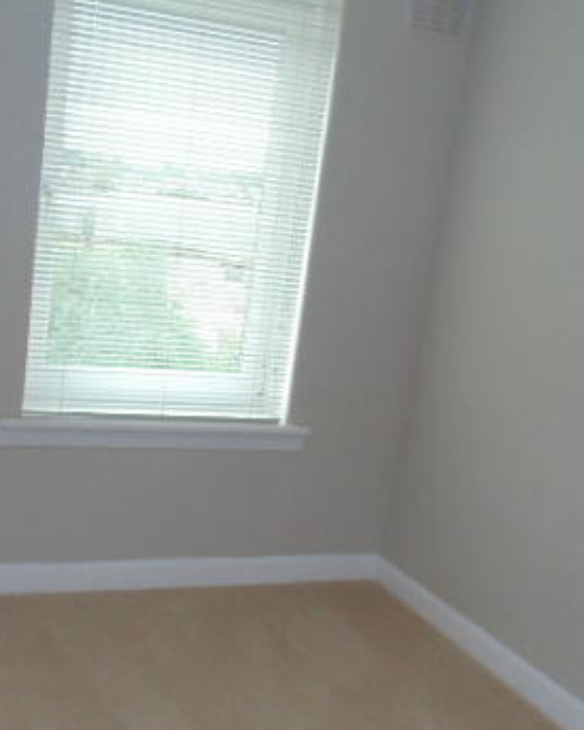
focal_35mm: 40
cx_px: 142
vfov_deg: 45.7
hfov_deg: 36.4
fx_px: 865
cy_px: 420
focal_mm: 4
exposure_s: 1/30
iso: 200
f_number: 3.1
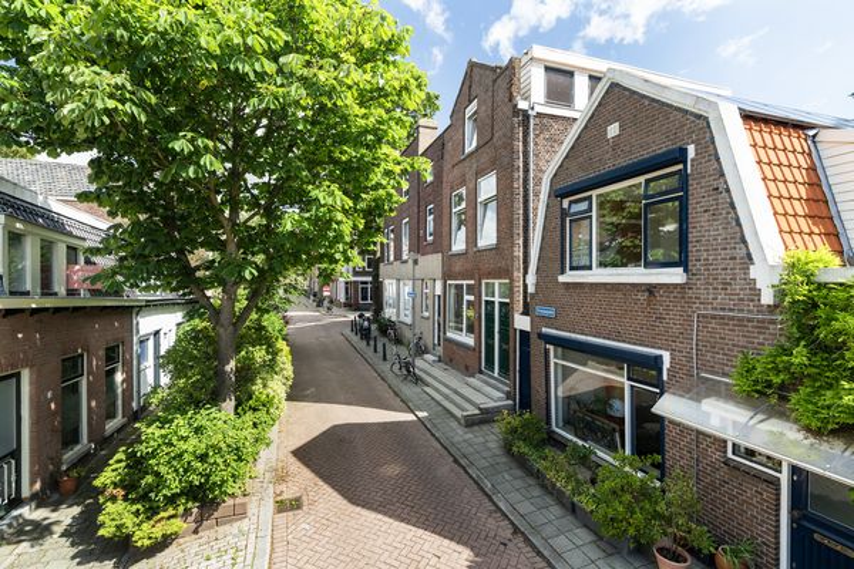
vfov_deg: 73.7
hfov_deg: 96.7
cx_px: 427
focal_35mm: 16
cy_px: 284
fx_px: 380
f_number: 8
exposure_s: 1/100
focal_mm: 16
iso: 400
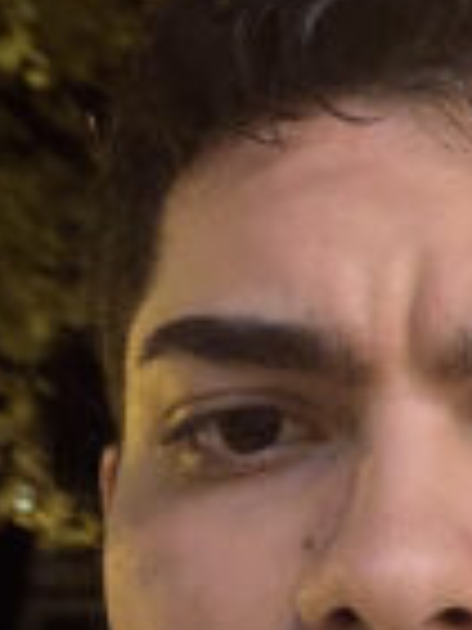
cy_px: 261
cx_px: 472
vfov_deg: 22.7
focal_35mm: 86
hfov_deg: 16.8
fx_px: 1564
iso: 640
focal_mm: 2.69
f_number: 1.9
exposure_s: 1/17
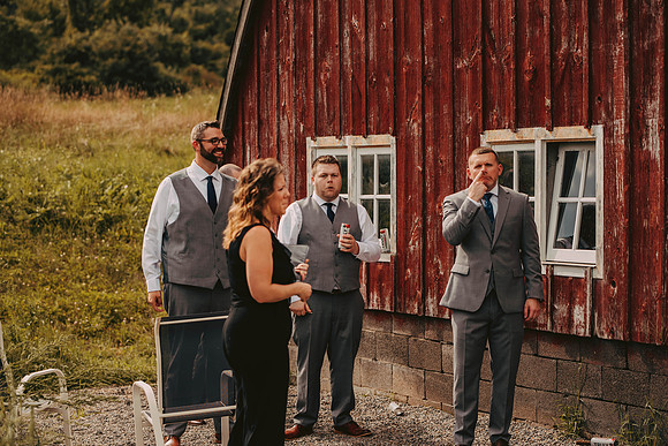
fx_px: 1877
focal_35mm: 101
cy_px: 223
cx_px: 330
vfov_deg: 13.5
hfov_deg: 20.2
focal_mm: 95
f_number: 2.8
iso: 200
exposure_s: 1/2000
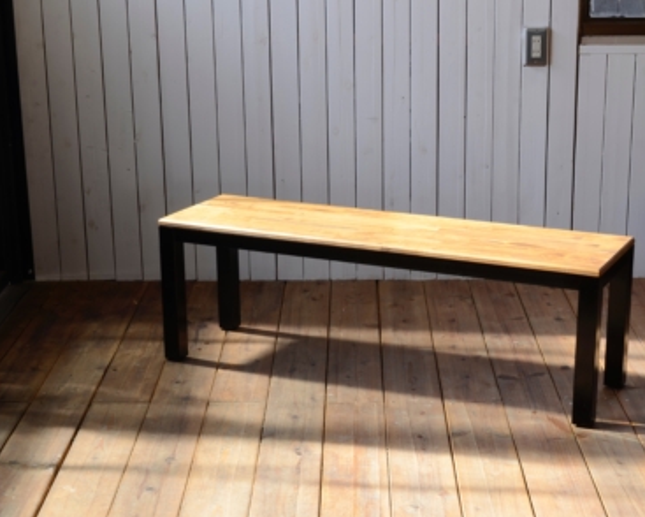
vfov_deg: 22.2
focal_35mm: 69
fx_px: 1318
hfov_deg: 27.4
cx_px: 383
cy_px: 257
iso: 100
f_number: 16
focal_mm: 40
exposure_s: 1/5
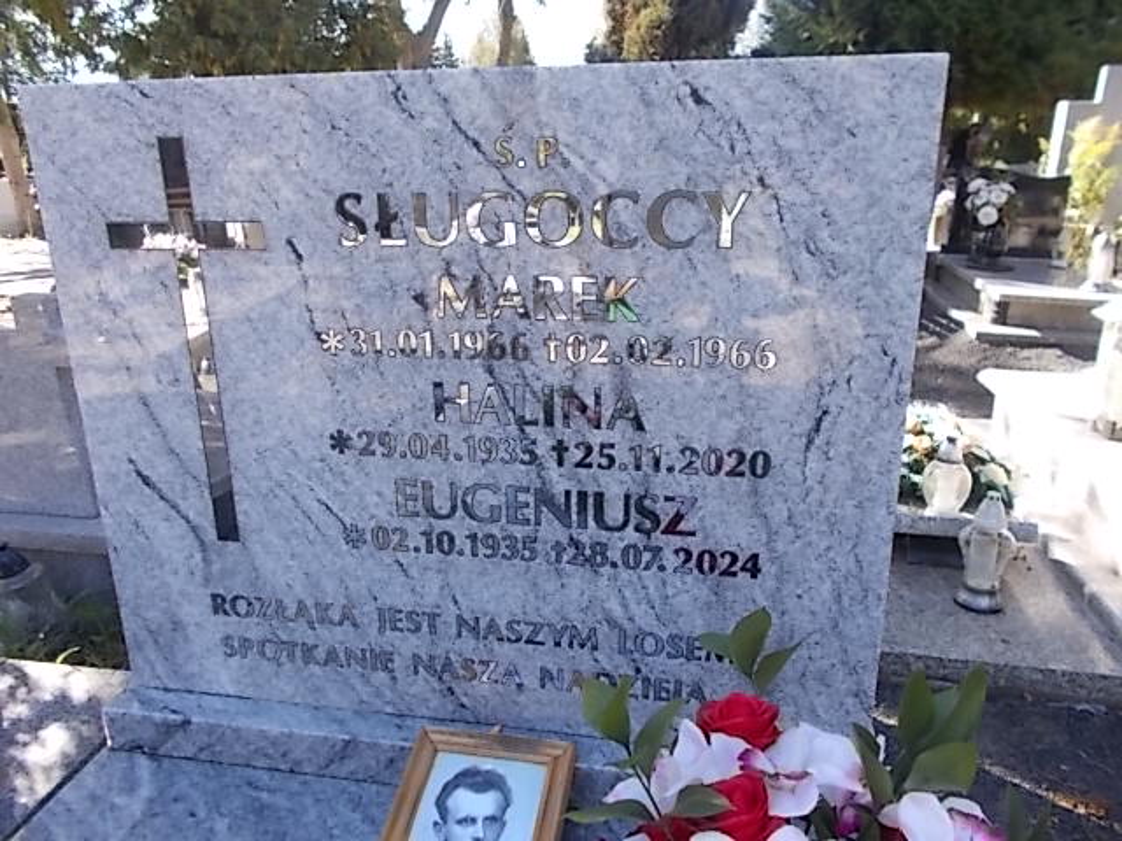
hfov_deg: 67.3
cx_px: 561
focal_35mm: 26
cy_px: 420
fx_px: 843
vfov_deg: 53.1
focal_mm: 4.6
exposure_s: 1/100
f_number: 3.2
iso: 80
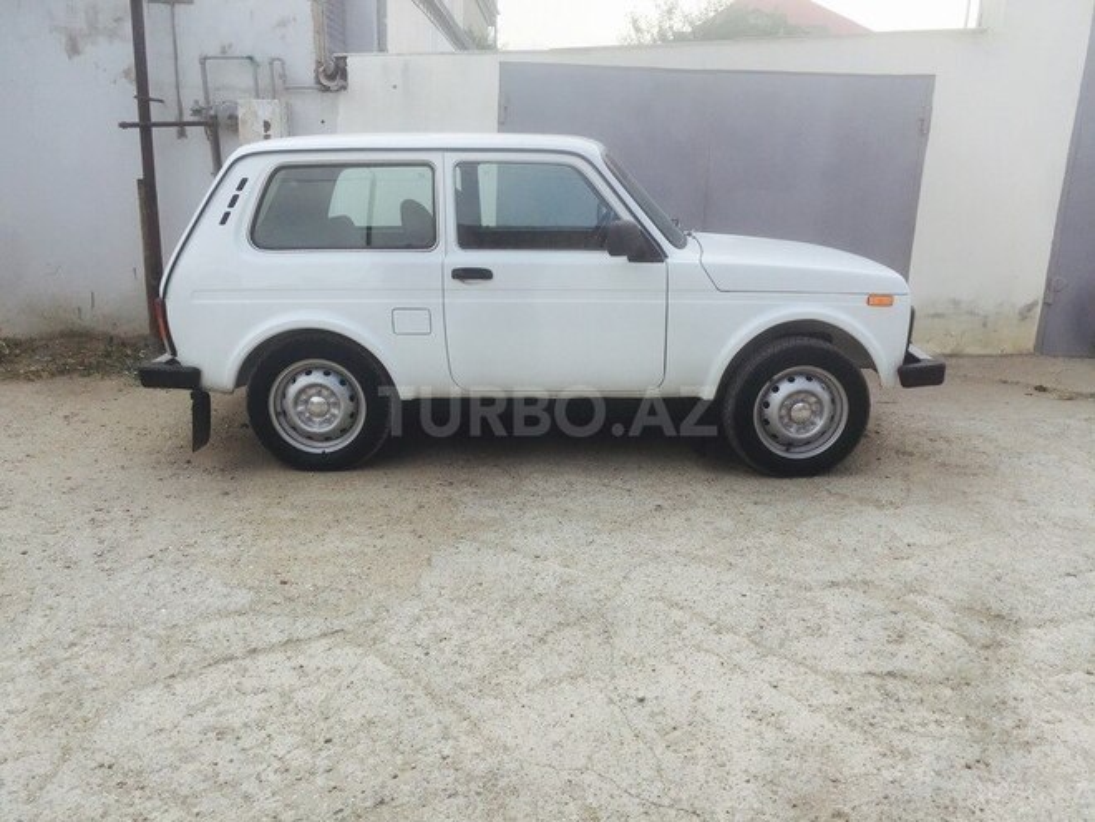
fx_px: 917
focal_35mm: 29
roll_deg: -3.0
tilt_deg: -10.6
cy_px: 411
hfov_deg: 61.7
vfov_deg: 48.2
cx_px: 548
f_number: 2.2
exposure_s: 1/824
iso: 32
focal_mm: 4.15
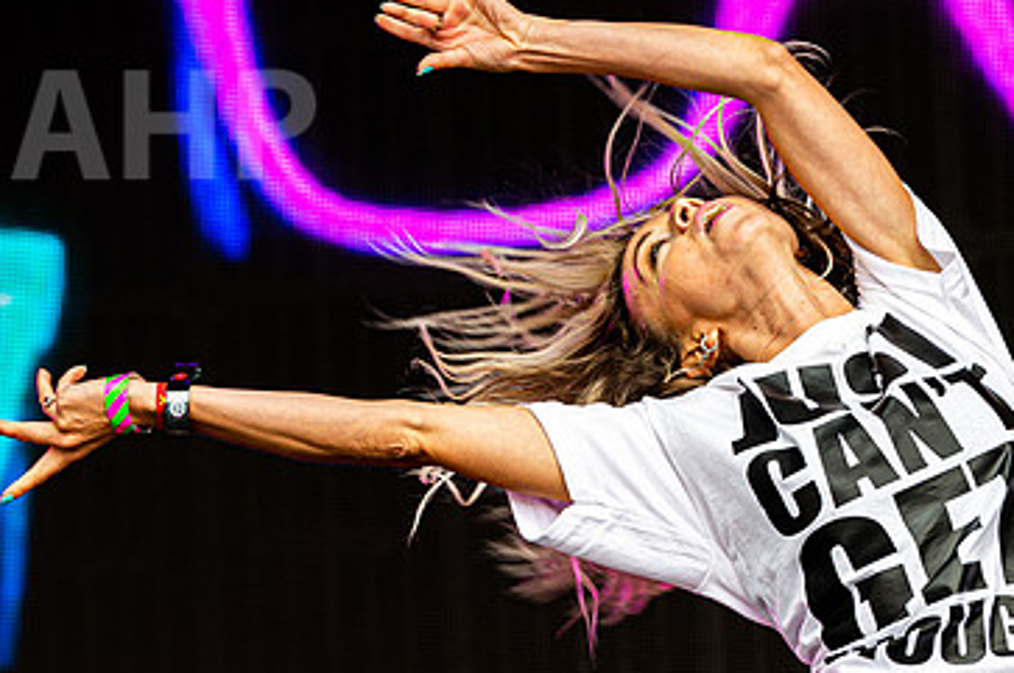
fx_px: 7201
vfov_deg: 5.4
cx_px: 843
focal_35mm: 256
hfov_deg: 8.0
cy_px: 355
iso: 360
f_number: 5.6
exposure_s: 1/400
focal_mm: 135
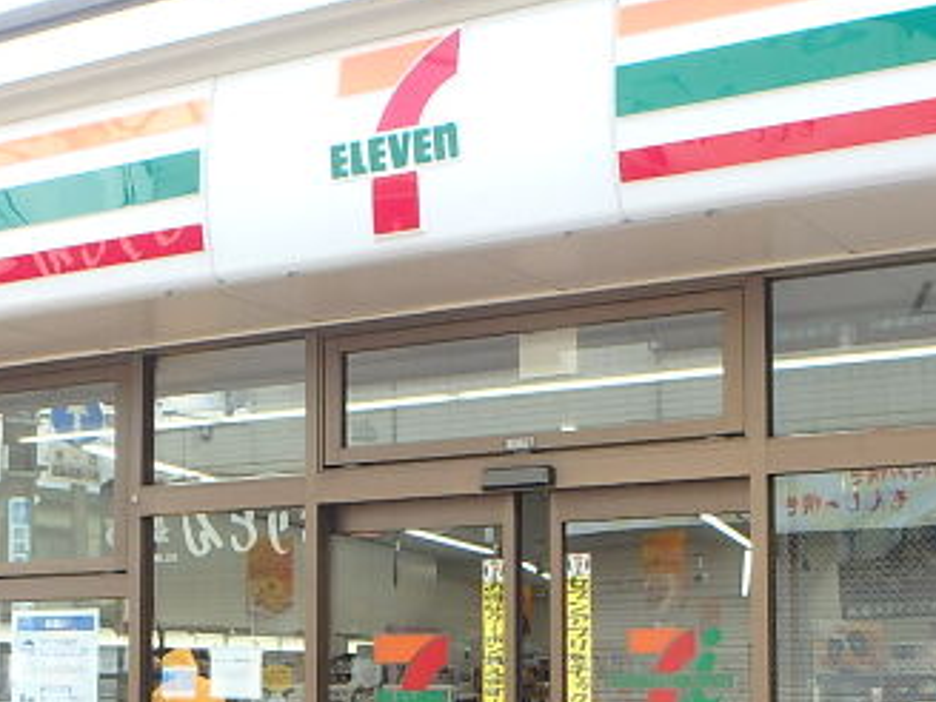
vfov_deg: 23.5
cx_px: 614
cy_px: 611
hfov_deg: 31.5
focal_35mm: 61
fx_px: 1649
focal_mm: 3.7
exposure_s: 1/125
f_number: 3.5
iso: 125
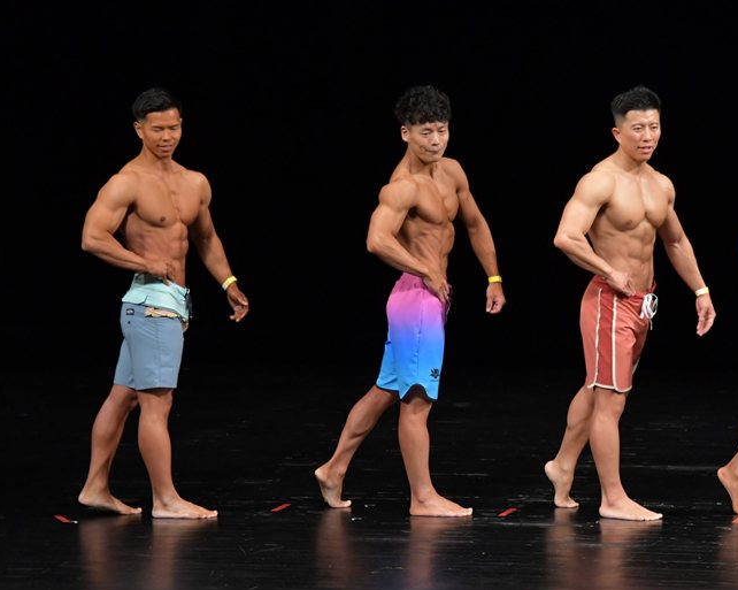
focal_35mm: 289
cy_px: 296
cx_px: 424
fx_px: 6309
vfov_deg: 5.4
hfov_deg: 6.7
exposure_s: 1/400
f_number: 5.6
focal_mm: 170
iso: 3200
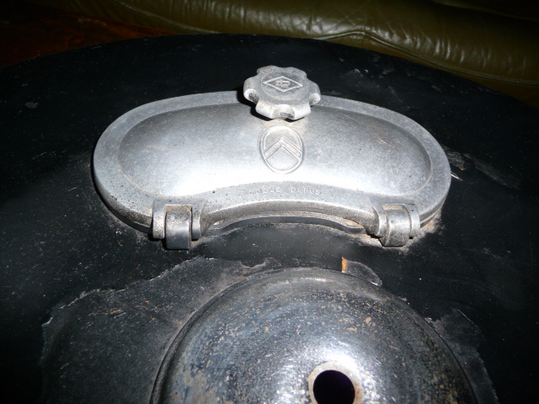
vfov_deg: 49.7
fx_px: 436
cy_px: 202
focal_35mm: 28
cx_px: 270
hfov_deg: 63.4
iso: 100
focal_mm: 4.7
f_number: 3.3
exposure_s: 1/30
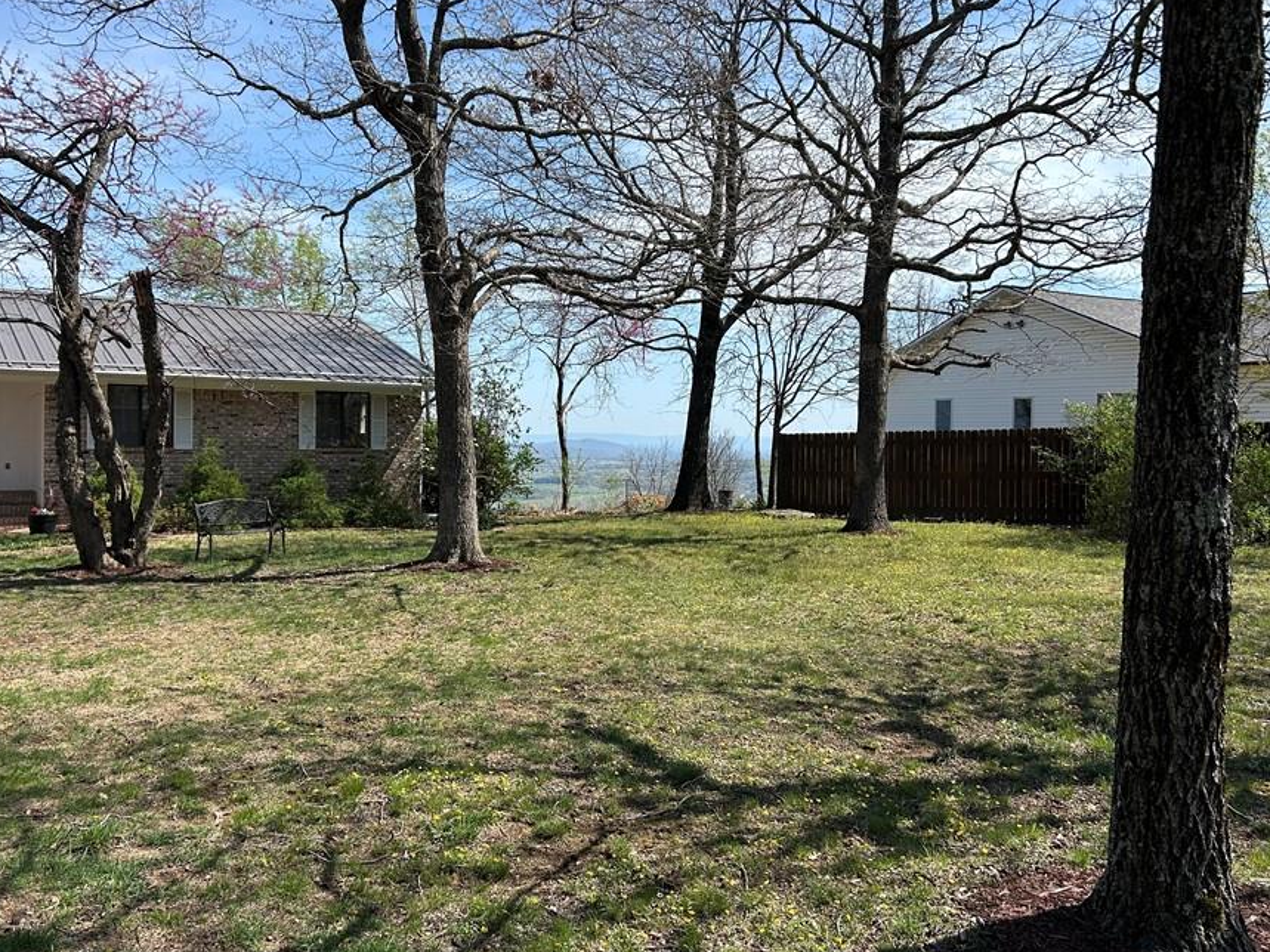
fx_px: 1137
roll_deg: -0.5
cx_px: 585
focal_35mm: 31
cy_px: 436
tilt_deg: +0.2
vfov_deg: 45.4
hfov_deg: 58.3
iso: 50
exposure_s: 1/3077
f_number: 1.5
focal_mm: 5.7
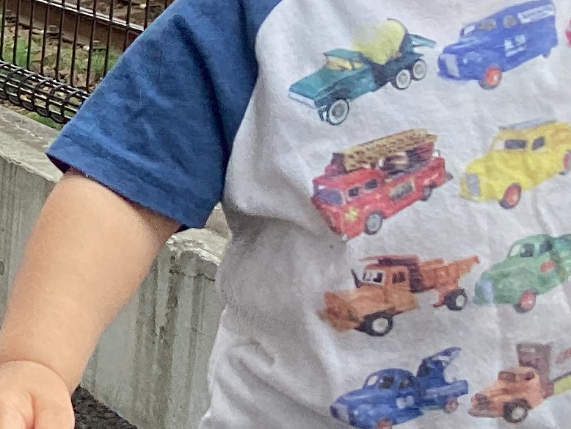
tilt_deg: -10.0
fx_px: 2145
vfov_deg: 11.3
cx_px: -382
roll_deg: -2.4
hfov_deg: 13.9
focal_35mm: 130
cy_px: 19
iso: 25
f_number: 2.4
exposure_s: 1/213
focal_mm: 3.3
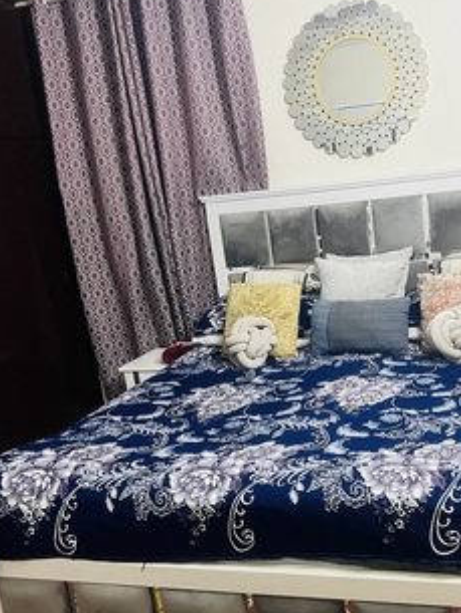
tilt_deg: -13.2
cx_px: 325
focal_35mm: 39
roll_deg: +6.1
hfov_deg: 36.3
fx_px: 692
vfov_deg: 47.8
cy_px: 333
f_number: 1.5
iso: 500
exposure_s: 1/40
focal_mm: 5.7
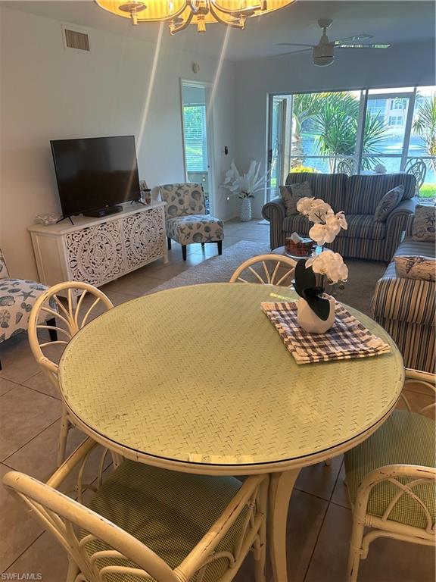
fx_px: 403
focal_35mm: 24
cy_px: 291
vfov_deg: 71.6
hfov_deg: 56.8
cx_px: 218
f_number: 1.78
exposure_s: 1/120
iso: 160
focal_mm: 6.86
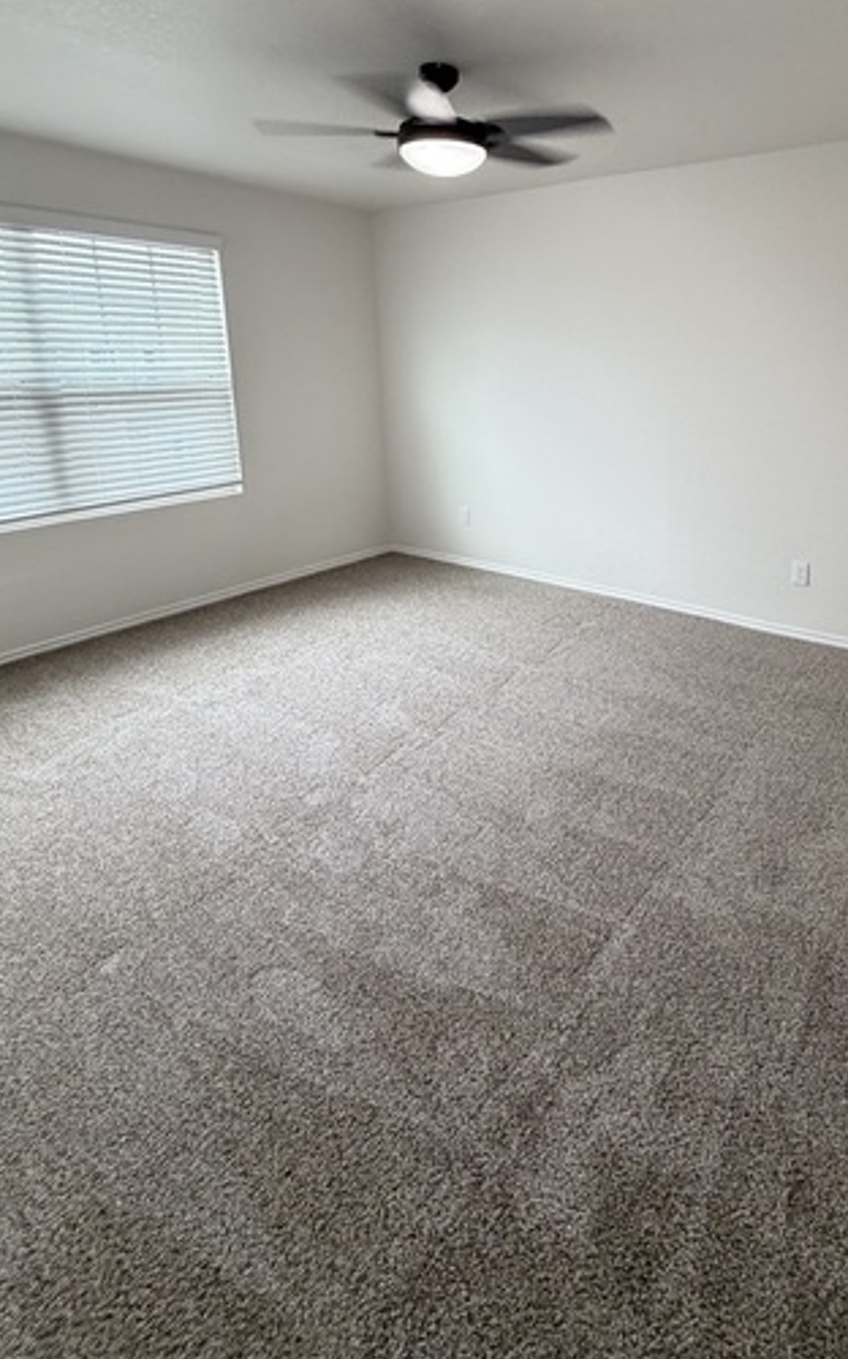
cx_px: 601
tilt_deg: -11.9
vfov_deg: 86.2
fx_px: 703
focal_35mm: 19
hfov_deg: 59.9
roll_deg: +0.1
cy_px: 506
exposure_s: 1/60
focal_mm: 2.22
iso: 250
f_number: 2.2
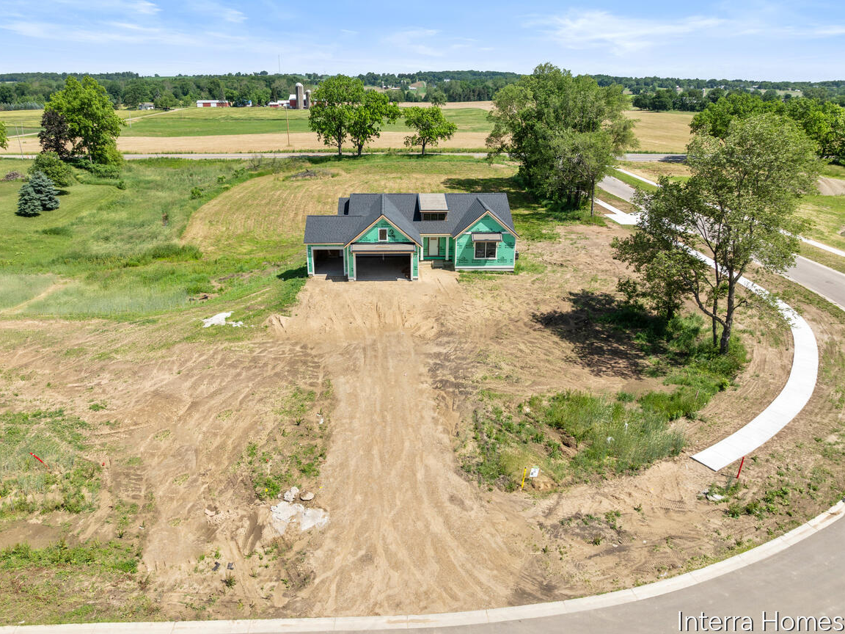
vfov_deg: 54.9
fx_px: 610
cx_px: 413
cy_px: 312
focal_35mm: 25
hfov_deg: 69.4
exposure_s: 1/1600
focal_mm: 12.29
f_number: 2.8
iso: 100
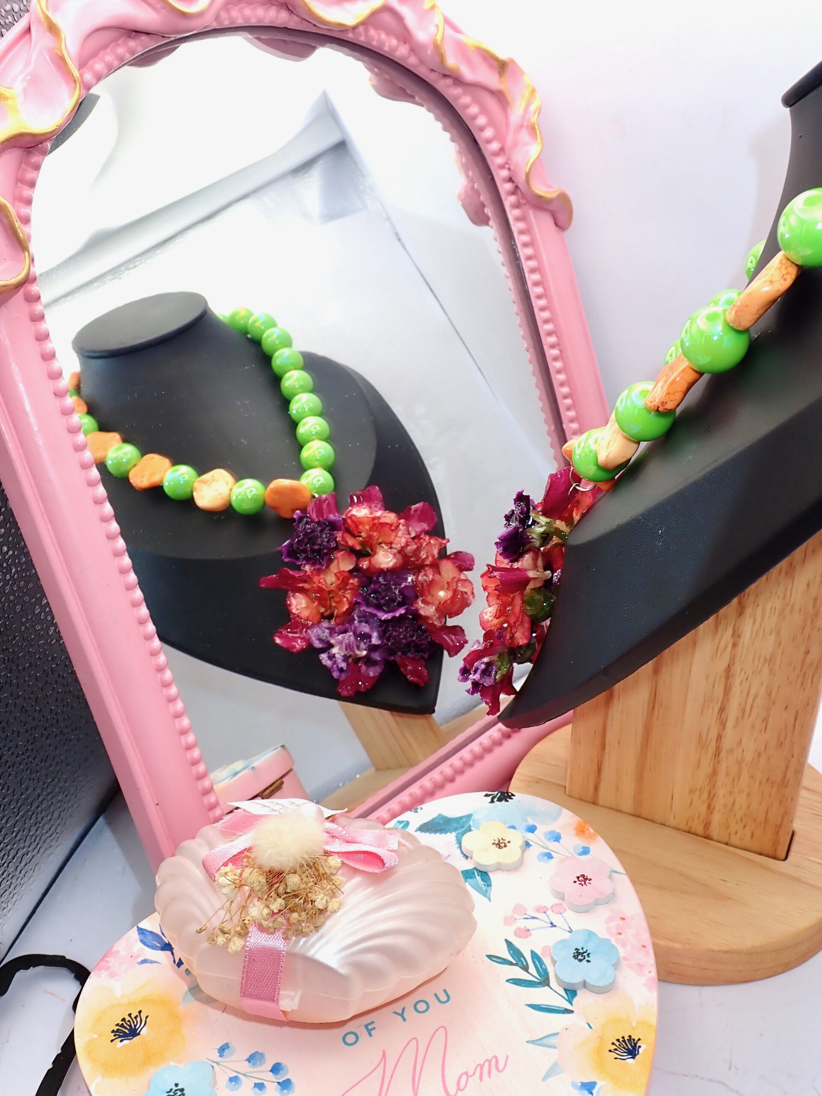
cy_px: 548
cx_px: 411
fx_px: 1013
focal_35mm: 32
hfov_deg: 44.2
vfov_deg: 56.8
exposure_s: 1/60
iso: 100
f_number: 3.2
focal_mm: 5.79
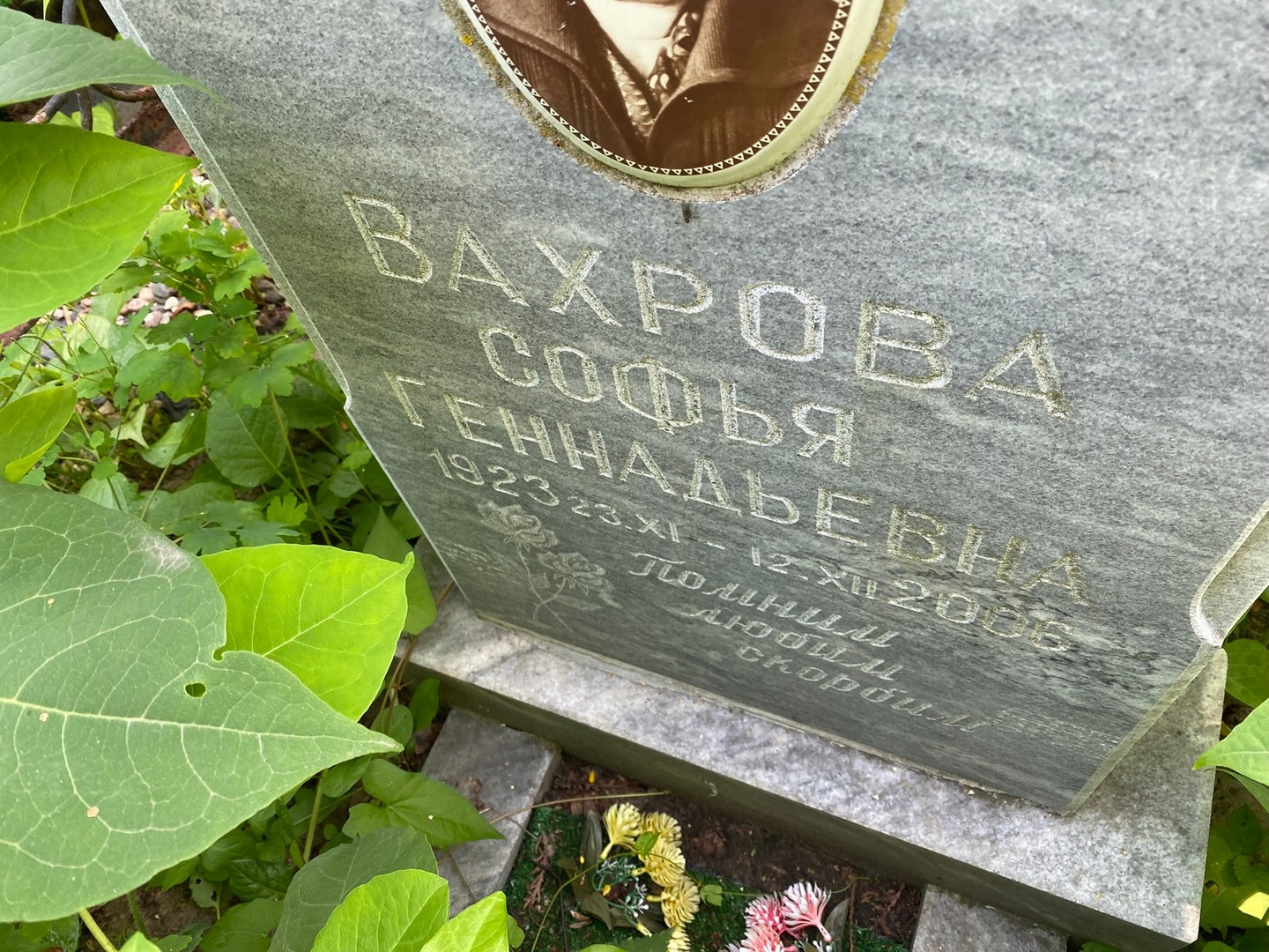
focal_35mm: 26
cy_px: 476
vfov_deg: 53.1
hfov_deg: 67.3
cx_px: 634
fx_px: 953
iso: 80
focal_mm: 4.25
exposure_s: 1/121
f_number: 1.8
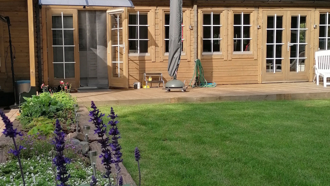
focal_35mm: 48
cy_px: 99
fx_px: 420
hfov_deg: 42.8
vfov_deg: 24.9
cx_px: 146
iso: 50
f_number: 1.8
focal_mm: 4.75
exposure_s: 1/1010
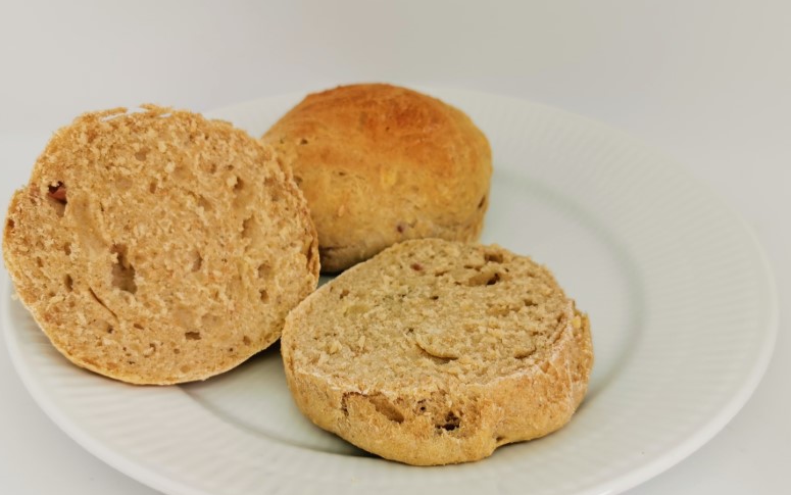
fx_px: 755
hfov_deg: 55.3
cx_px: 400
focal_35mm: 35
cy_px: 305
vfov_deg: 36.1
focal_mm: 5.56
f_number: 1.6
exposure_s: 1/140
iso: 50
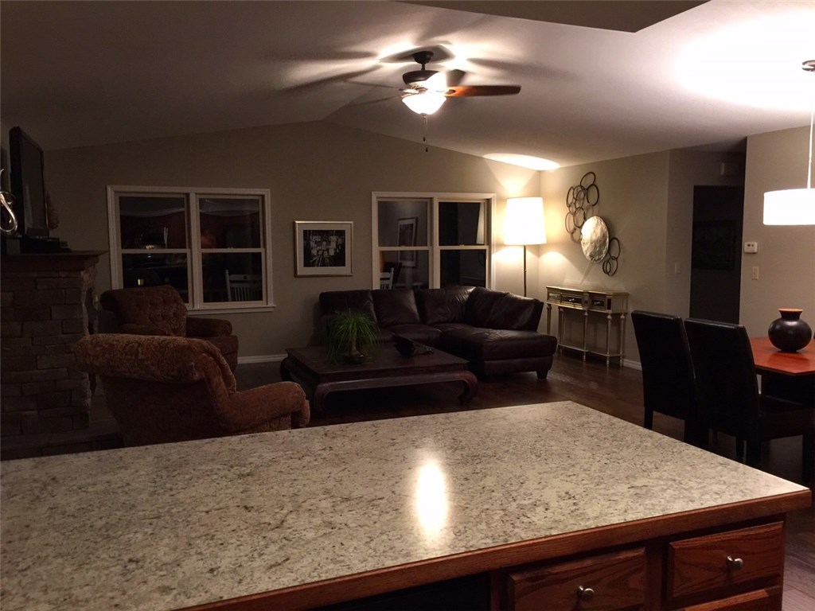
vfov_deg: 48.2
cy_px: 306
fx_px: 683
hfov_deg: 61.7
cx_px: 408
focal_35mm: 29
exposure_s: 1/15
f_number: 2.2
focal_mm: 4.15
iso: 125
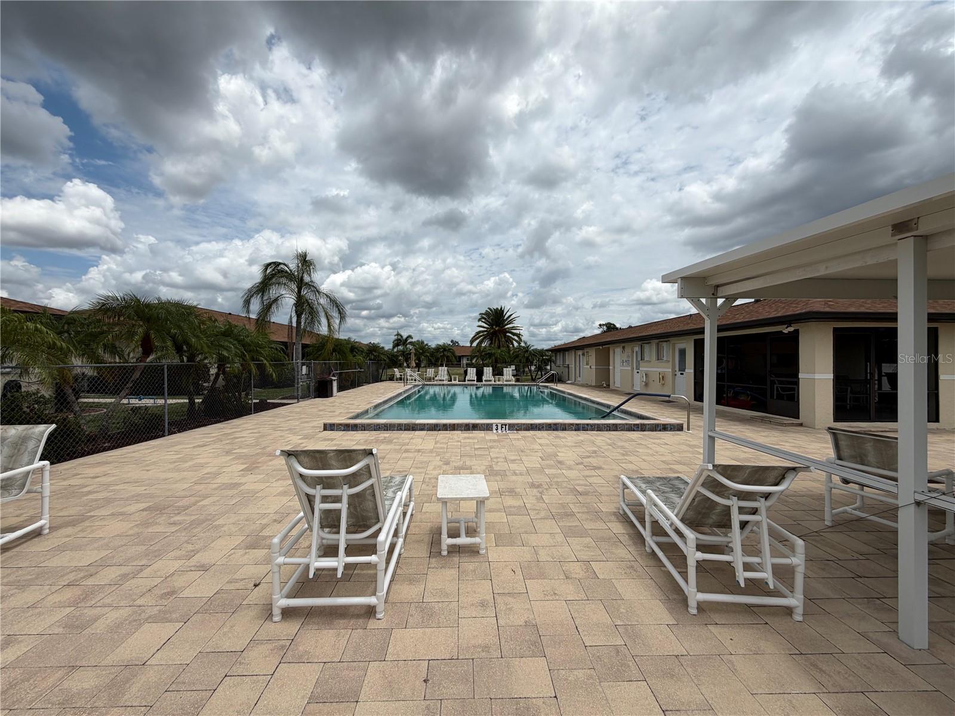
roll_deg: -0.1
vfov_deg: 85.7
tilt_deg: -0.3
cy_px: 358
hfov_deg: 102.1
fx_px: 386
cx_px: 478
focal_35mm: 14
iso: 20
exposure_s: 1/2165
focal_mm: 2.22
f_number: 2.2
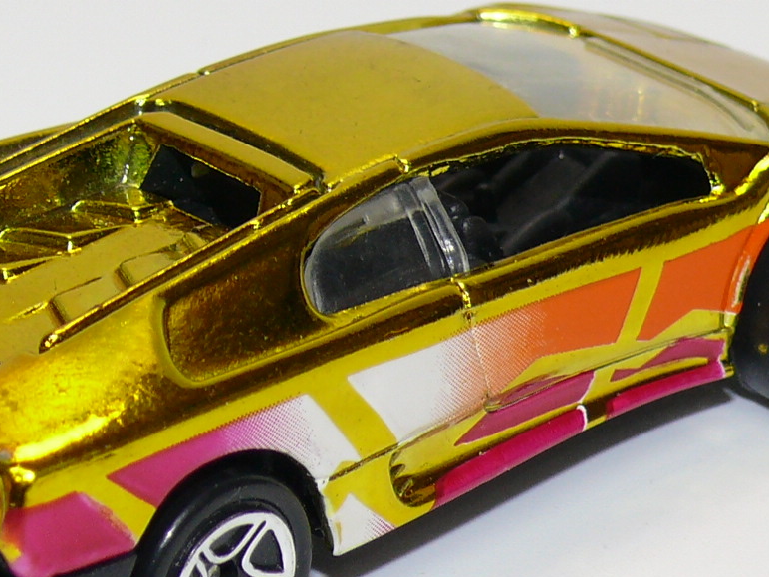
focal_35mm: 228
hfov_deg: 8.7
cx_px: 296
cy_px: 263
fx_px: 5065
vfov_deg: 6.5
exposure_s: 1/30
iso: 100
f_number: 4
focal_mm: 14
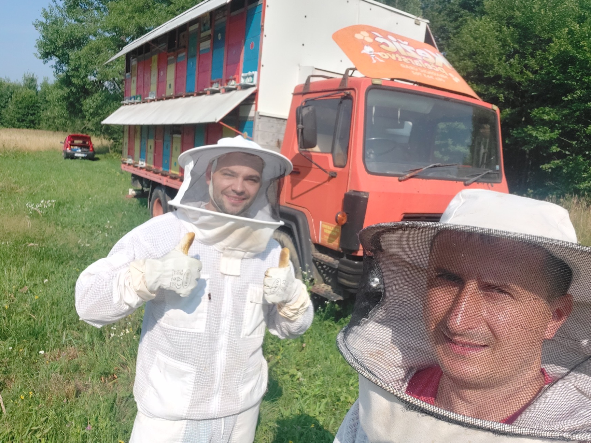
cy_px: 222
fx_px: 444
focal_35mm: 26
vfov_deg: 53.1
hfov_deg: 67.3
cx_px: 295
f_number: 2.2
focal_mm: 3.75
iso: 40
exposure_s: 1/680
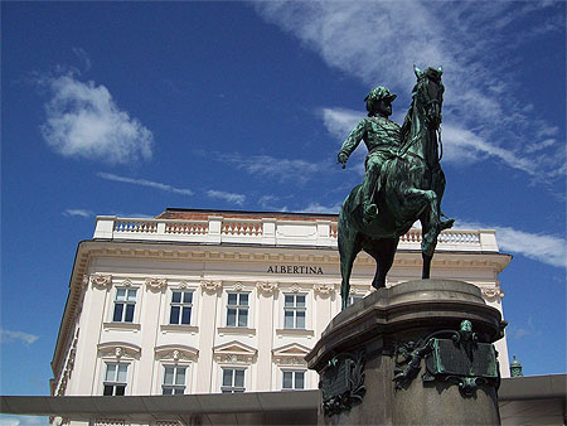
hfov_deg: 51.3
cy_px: 213
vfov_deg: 39.7
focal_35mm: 36
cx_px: 284
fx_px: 590
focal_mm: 6
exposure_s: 1/1188
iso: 80
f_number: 4.8
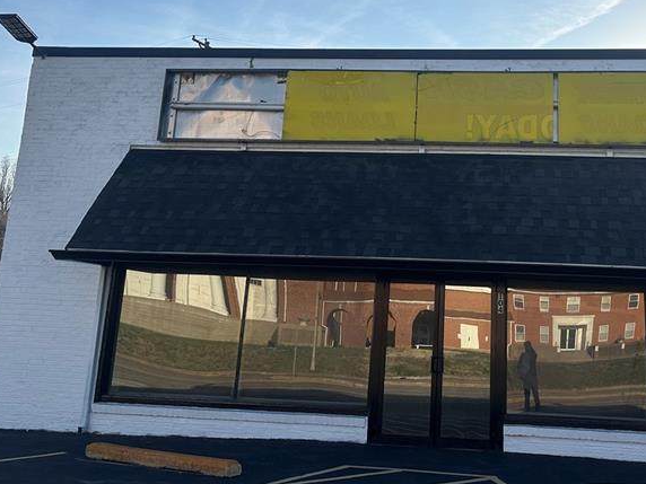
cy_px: 105
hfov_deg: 43.2
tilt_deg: +15.2
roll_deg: -2.6
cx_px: 436
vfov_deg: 32.8
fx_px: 802
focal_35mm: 43
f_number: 1.78
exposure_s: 1/6211
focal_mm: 6.86
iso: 80
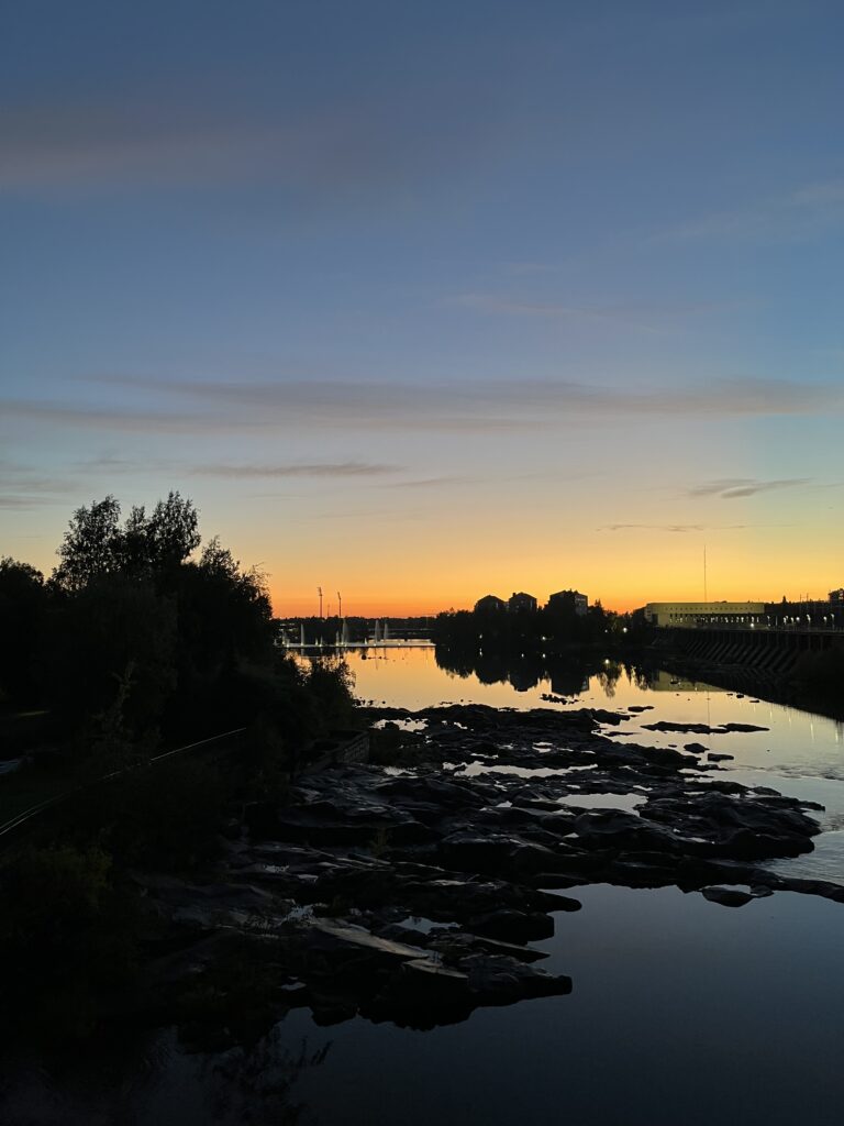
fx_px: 845
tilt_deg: +3.2
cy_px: 563
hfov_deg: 53.1
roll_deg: +0.0
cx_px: 422
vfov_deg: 67.3
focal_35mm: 26
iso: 160
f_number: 1.6
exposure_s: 1/60
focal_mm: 5.1
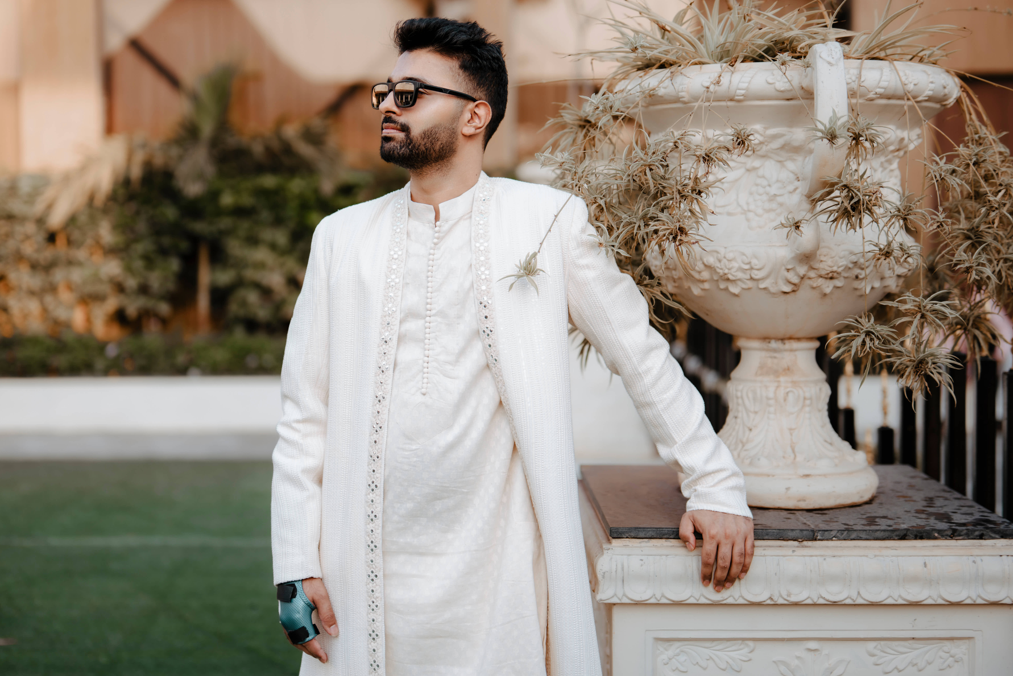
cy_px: 293
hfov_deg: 35.0
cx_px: 444
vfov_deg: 23.8
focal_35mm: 57
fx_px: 1604
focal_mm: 50
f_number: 1.4
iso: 64
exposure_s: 1/320
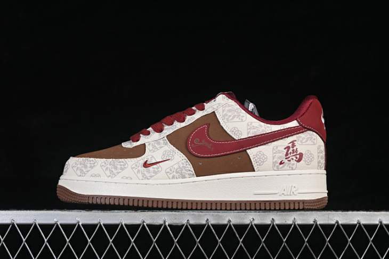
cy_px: 130
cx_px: 194
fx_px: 810
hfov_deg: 27.0
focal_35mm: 75
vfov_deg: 18.2
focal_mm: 50
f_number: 8
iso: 160
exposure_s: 1/80
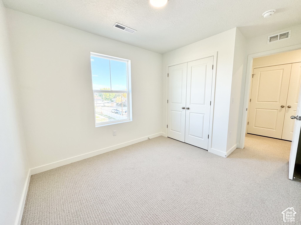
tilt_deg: -8.8
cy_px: 112
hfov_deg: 102.1
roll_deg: +0.6
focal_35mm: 14
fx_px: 122
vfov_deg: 85.7
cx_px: 150
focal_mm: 2.22
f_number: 2.2
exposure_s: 1/120
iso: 50
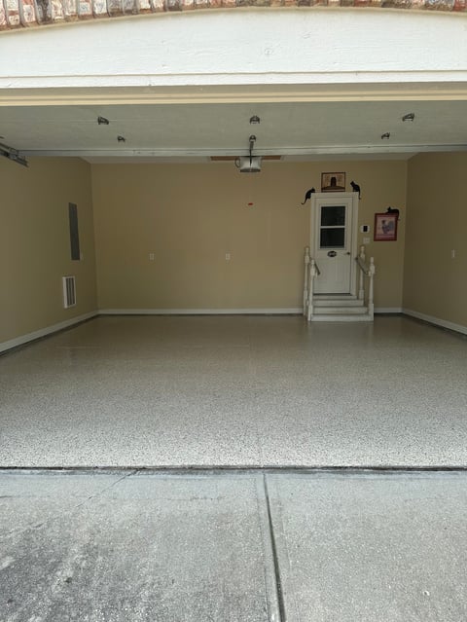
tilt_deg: -7.9
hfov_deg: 56.9
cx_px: 234
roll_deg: +0.0
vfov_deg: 71.6
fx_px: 431
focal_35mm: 24
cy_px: 311
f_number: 1.78
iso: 80
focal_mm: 6.86
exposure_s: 1/971
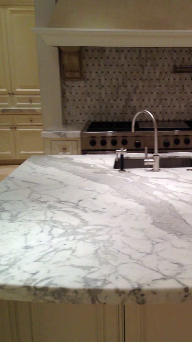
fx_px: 444
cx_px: 177
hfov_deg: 23.7
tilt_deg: -13.6
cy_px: 172
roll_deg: -0.4
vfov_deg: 42.1
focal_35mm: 49
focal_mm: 4.12
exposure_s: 1/60
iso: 64
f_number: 2.4
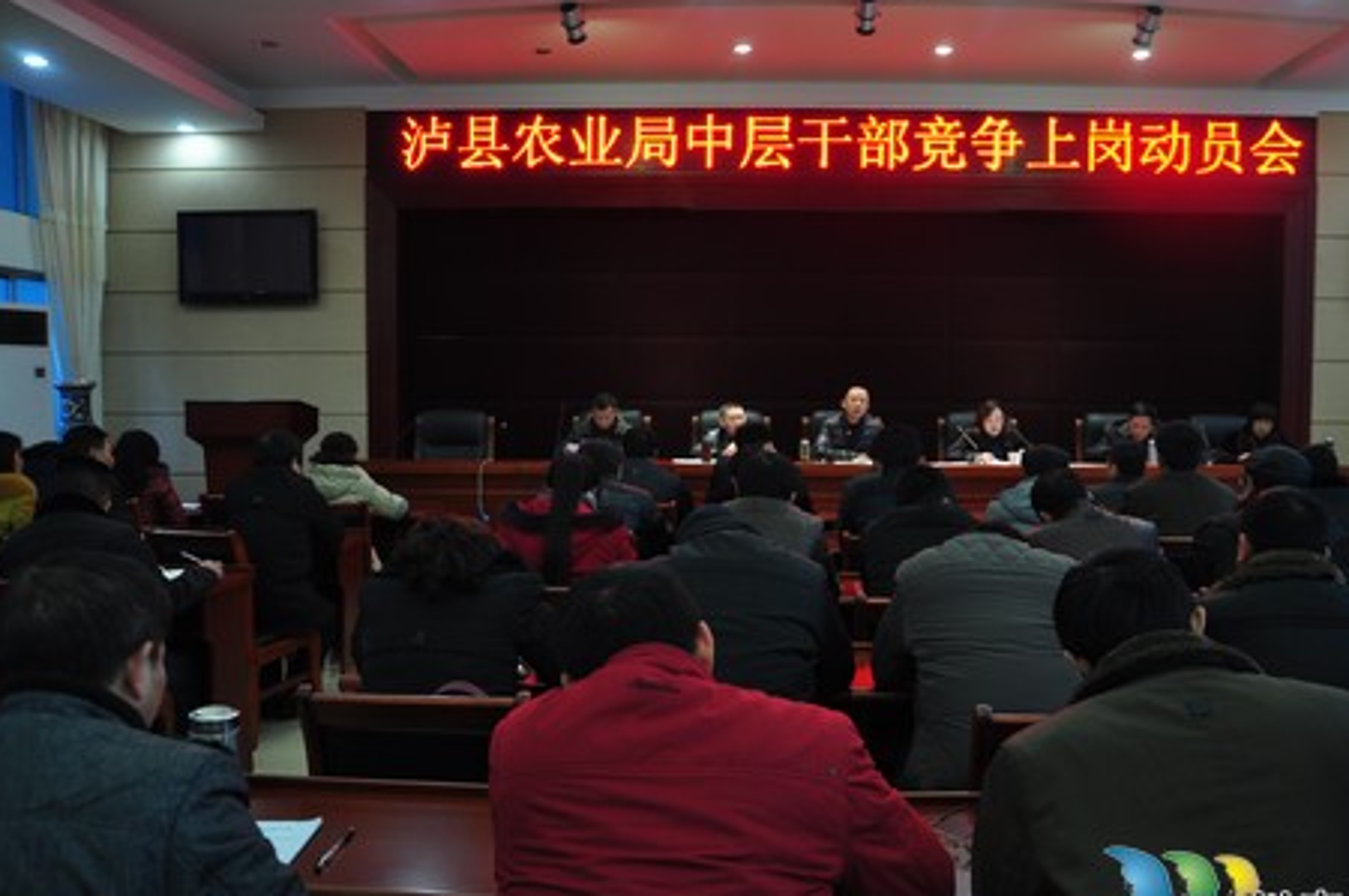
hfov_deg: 61.9
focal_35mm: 30
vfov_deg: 43.5
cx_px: 734
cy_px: 482
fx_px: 1123
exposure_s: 1/50
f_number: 3.5
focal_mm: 18
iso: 400
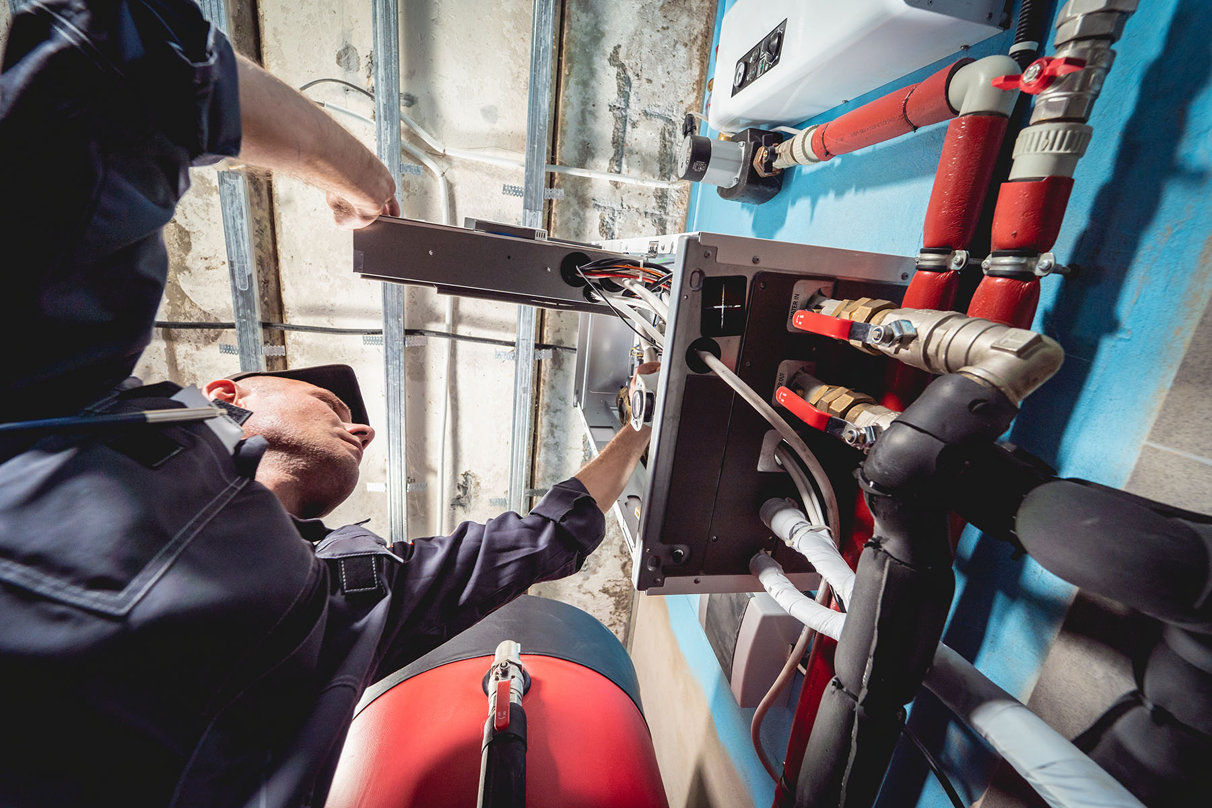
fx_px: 471
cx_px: 606
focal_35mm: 14
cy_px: 404
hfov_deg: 104.3
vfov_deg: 81.2
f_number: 5.6
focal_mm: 14
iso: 320
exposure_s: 1/200
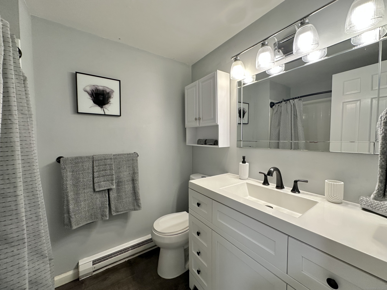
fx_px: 157
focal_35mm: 14
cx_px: 194
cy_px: 145
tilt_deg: -3.9
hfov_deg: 102.1
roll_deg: -0.1
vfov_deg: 85.7
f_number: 2.2
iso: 160
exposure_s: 1/120
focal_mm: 2.22
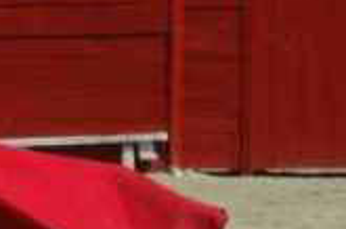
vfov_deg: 3.3
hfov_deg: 5.0
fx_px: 3910
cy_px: 306
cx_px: -352
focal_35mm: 408
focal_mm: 56
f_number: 13
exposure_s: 1/800
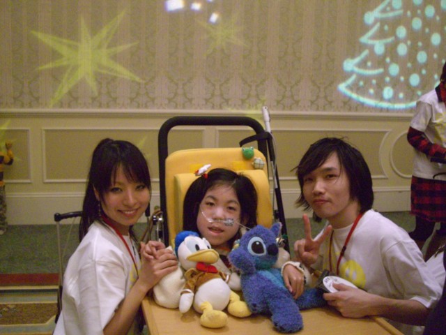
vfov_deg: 37.7
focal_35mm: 38
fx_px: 490
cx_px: 223
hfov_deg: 49.0
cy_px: 168
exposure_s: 1/80
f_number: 2.8
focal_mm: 7.9
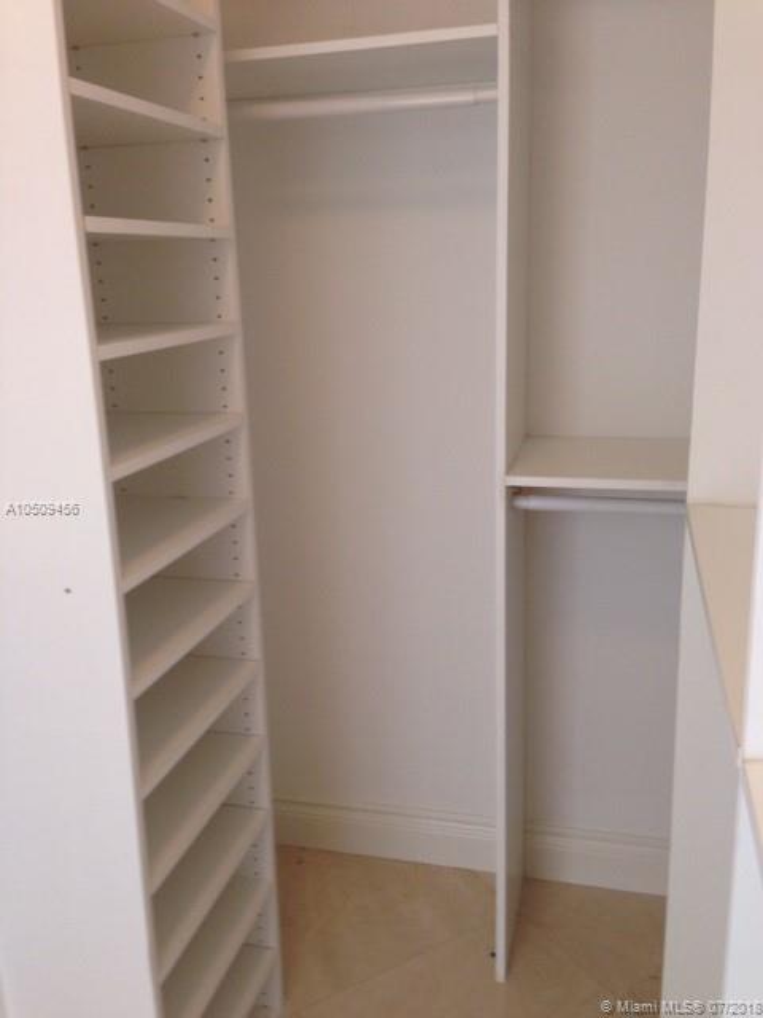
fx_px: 970
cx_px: 382
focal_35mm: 33
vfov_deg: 55.4
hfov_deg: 42.9
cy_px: 509
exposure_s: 1/20
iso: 80
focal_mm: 4.12
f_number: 2.4
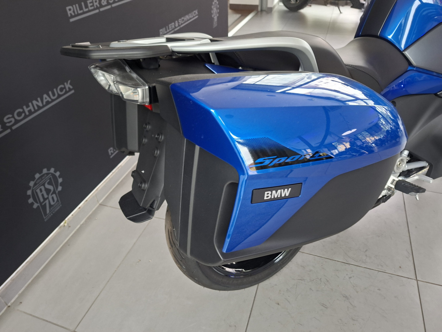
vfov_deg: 58.9
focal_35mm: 23
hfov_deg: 73.9
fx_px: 294
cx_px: 221
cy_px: 166
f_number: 1.8
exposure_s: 1/33
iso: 250
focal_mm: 5.54
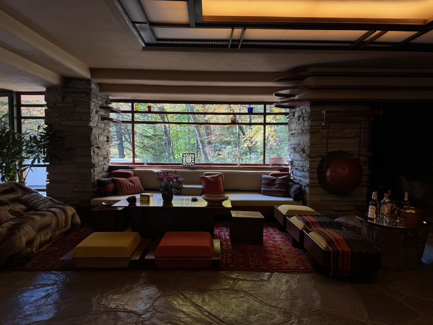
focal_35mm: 24
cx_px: 216
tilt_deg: -4.1
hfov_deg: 71.6
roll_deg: -0.7
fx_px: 300
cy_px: 162
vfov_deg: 56.8
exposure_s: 1/217
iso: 64
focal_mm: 6.76
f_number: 1.78
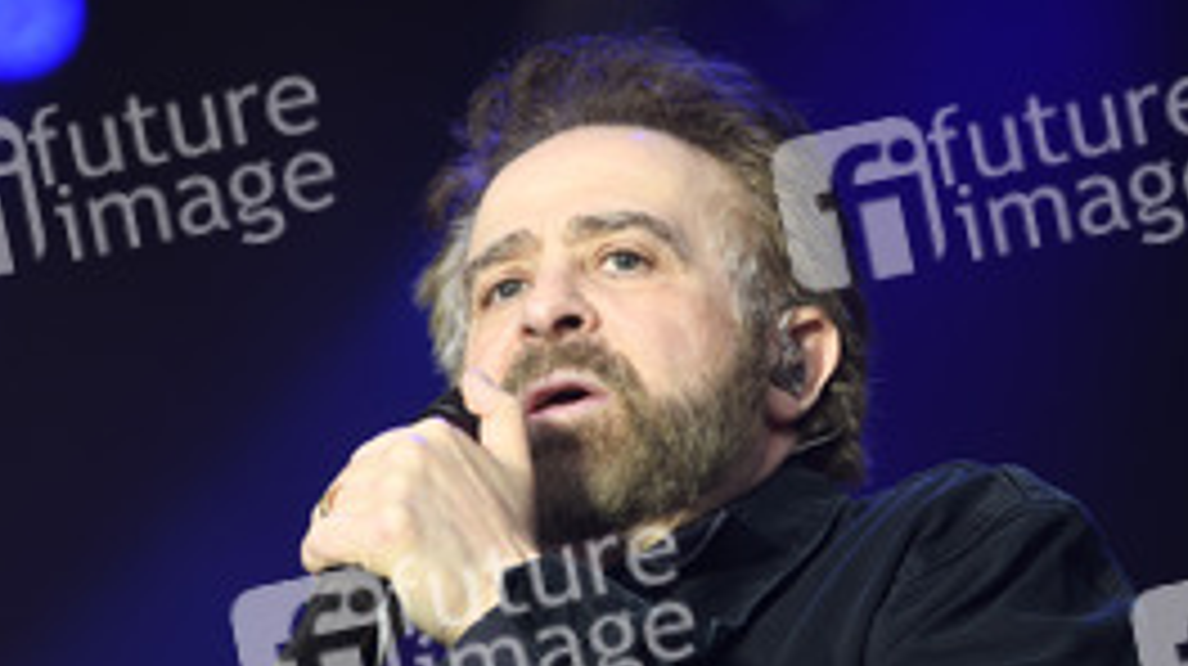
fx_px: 9002
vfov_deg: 4.2
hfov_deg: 7.6
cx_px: 594
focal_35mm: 286
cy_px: 860
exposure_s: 1/500
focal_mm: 180
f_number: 5
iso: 800
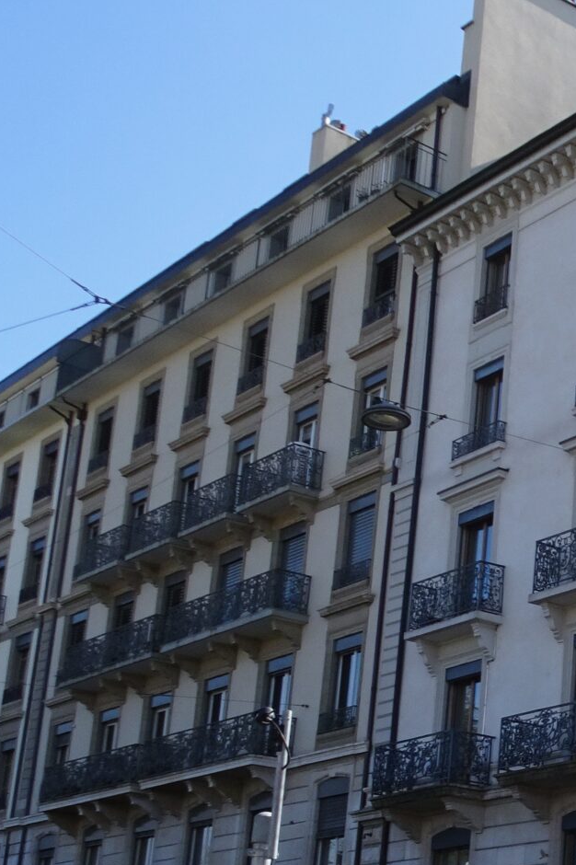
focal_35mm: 68
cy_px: 662
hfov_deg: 17.8
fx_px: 1633
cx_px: 872
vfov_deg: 29.2
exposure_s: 1/500
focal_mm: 4.1
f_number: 3.5
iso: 80
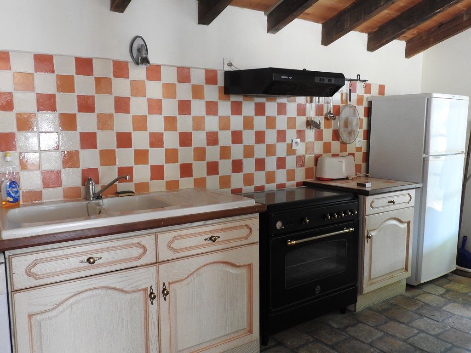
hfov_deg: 60.0
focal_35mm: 30
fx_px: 408
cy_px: 176
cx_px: 236
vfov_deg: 46.8
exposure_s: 1/13
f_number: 4
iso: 400
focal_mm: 5.4
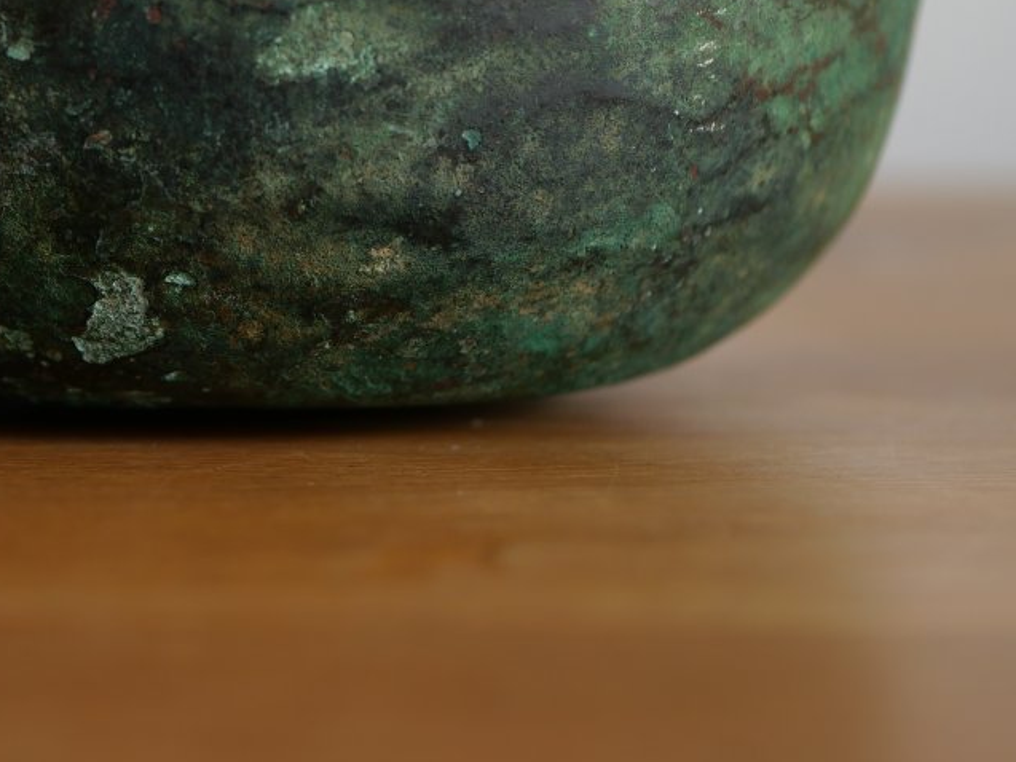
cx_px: 225
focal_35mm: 113
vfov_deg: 13.1
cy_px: 163
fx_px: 3317
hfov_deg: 17.3
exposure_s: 1/60
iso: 200
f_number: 2.8
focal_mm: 30
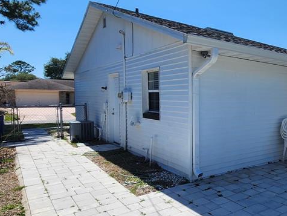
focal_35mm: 28
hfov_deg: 54.9
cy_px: 116
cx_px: 260
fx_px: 232
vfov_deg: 49.8
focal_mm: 2.2
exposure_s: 1/2614
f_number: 2.2
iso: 50
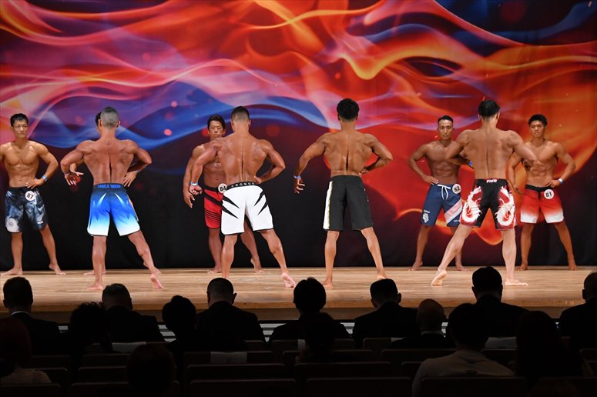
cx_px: 298
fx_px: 2238
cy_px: 198
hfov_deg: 15.2
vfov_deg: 10.2
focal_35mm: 135
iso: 3200
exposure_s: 1/400
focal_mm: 90
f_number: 5.6
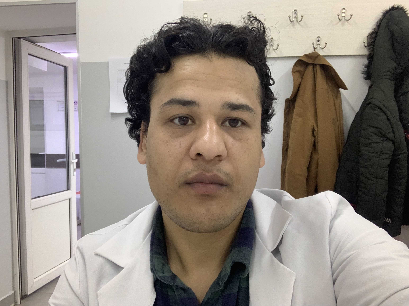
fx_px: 378
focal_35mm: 32
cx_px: 204
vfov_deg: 44.2
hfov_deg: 56.8
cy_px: 153
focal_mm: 2.87
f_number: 2.2
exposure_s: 1/50
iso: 200
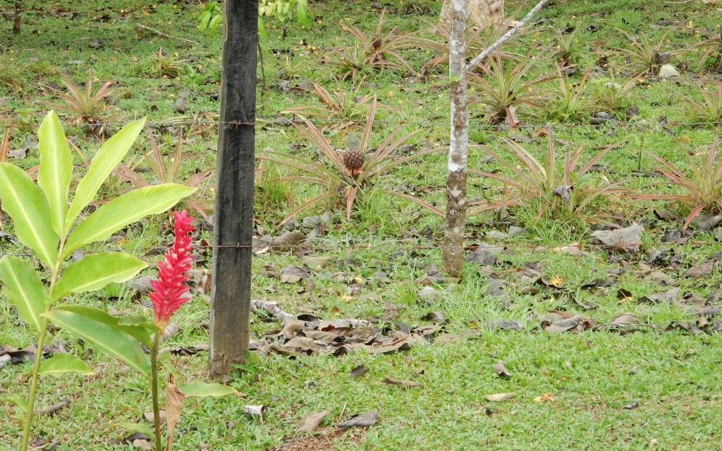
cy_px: 203
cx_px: 359
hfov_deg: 16.7
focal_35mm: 125
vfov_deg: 10.5
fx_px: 2460
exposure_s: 1/30
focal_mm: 20.9
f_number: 5.6
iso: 160
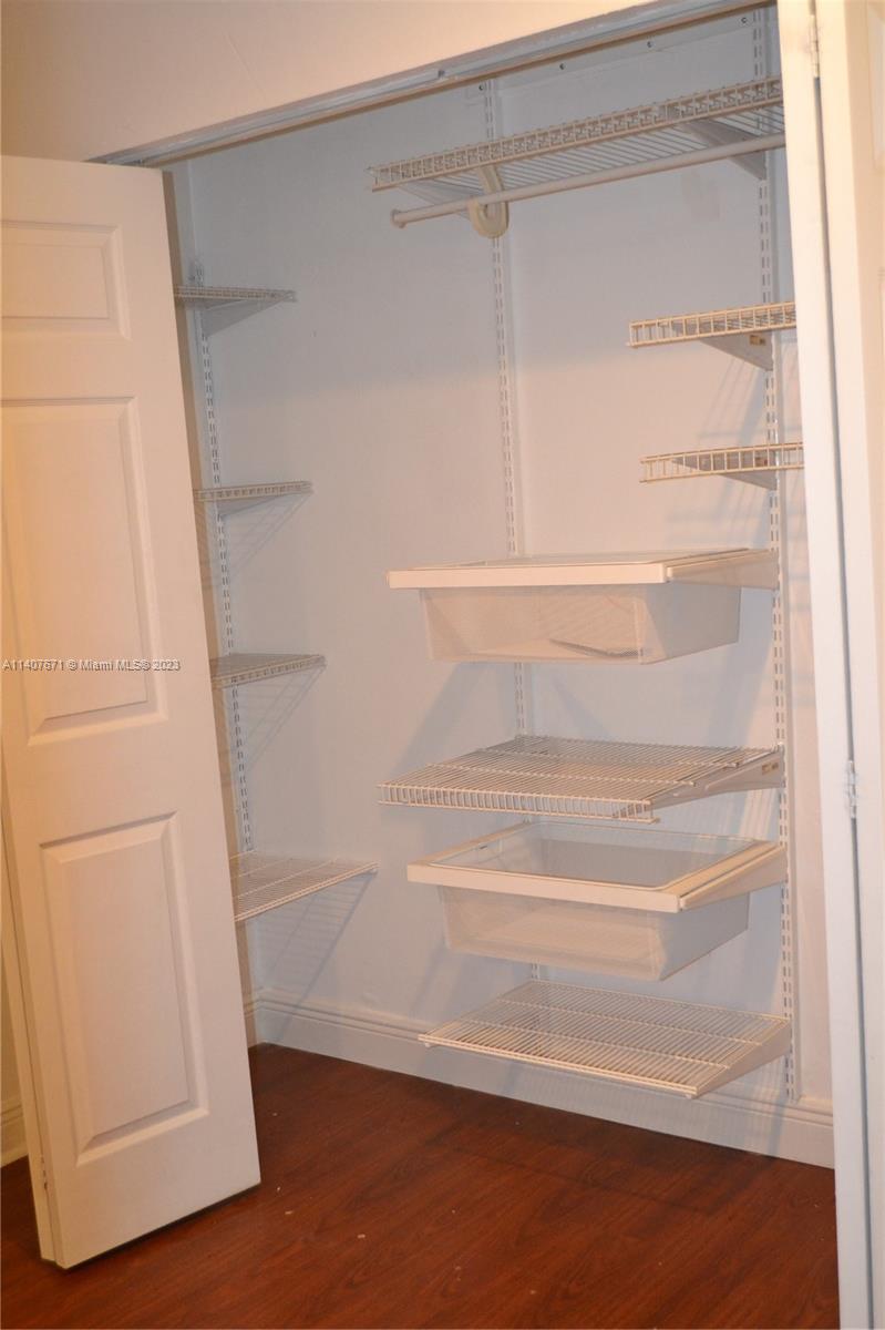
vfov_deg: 49.6
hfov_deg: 34.2
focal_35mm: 39
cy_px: 665
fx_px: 1439
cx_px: 442
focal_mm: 26
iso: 1800
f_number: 4.2
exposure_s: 1/60
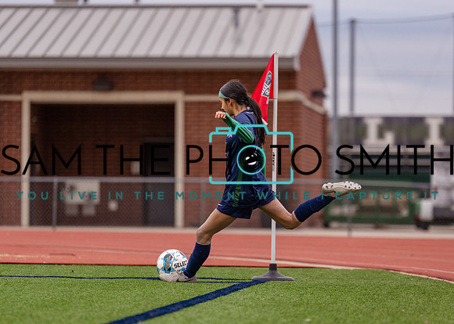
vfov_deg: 6.7
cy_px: 189
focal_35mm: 216
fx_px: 2784
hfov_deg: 9.3
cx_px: 251
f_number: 2.8
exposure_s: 1/1250
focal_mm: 159
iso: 400
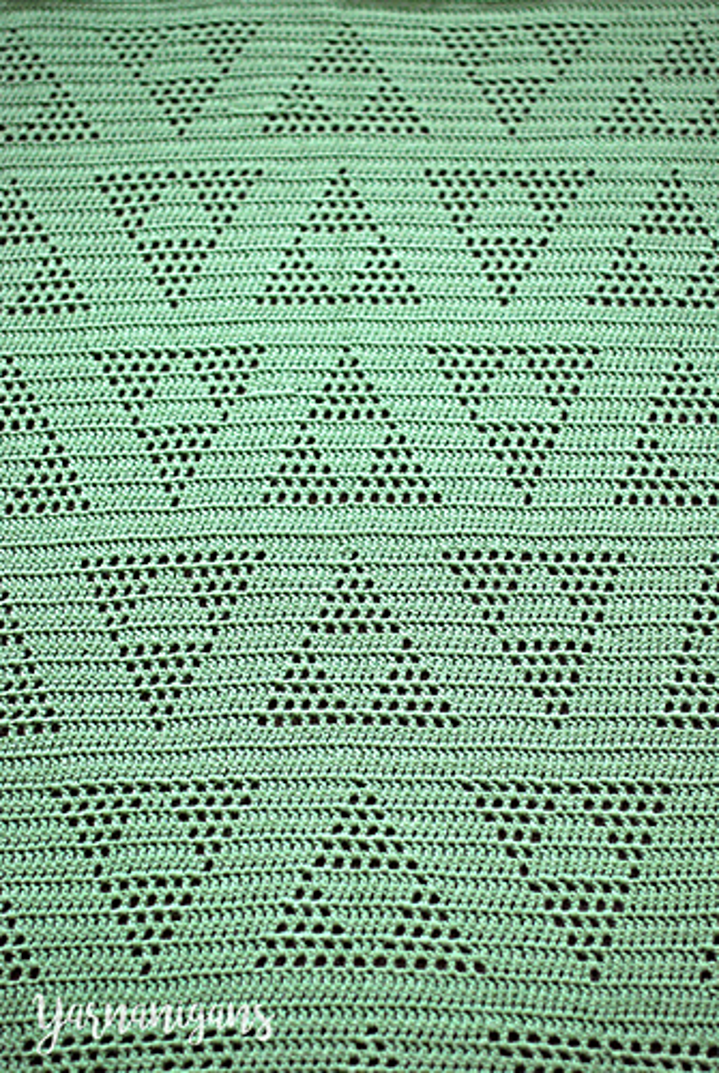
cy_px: 536
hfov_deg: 18.2
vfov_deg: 27.0
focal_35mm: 75
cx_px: 360
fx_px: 2239
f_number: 2
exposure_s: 1/60
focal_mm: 50
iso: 800
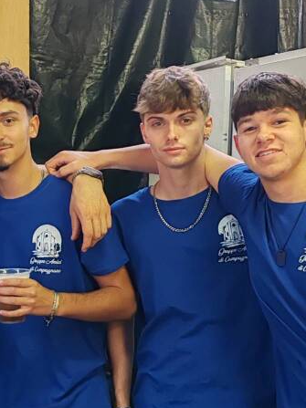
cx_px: 101
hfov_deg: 16.2
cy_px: 272
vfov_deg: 21.5
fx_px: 1073
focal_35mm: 91
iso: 640
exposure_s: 1/100
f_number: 1.9
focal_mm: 6.12
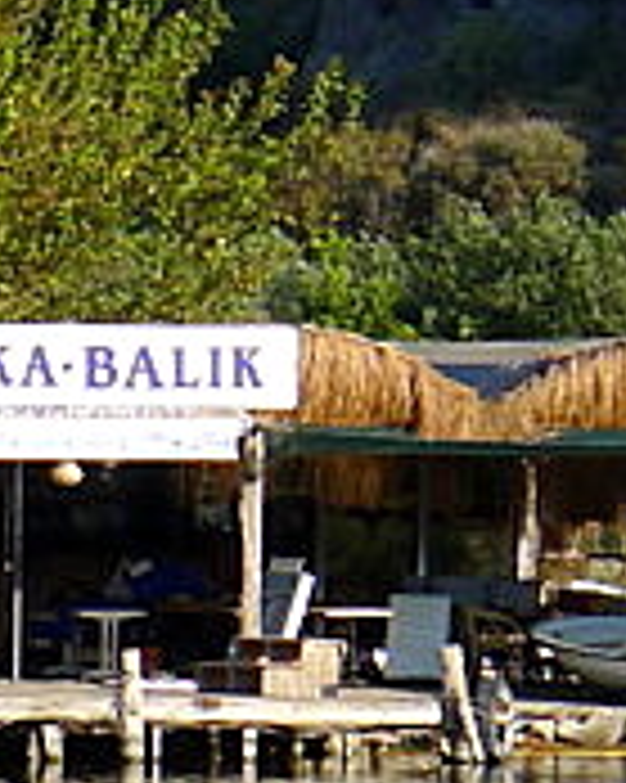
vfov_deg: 4.7
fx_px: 9596
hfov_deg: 3.7
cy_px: 457
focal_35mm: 414
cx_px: -878
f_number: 4
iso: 80
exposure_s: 1/500
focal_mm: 16
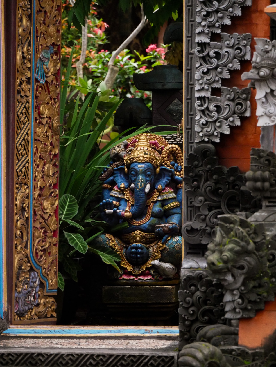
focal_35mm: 228
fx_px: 2422
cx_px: 138
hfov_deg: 6.5
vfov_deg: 8.7
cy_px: 184
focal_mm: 114
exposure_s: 1/200
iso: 3200
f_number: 5.6
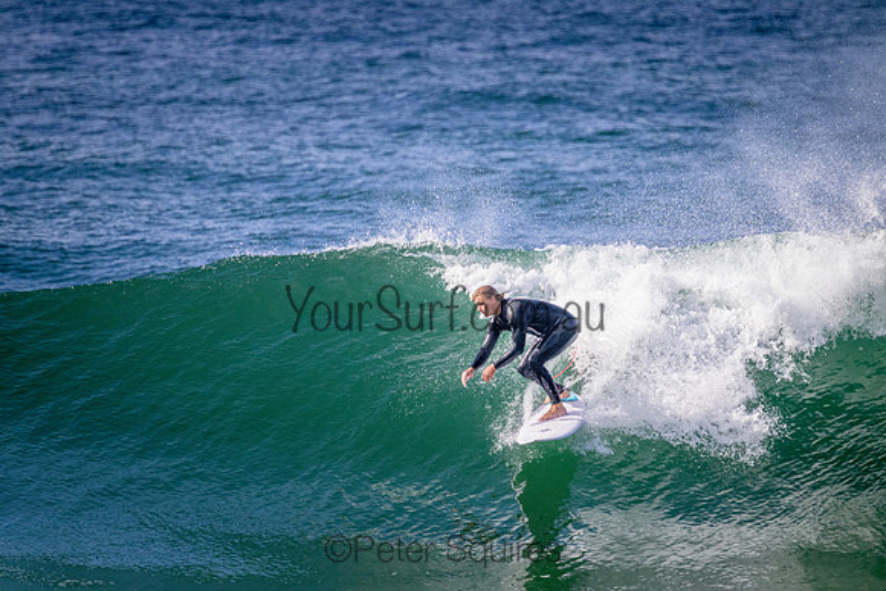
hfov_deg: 2.6
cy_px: 296
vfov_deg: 1.7
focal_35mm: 800
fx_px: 19693
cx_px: 443
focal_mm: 800
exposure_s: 1/2000
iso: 2000
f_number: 11
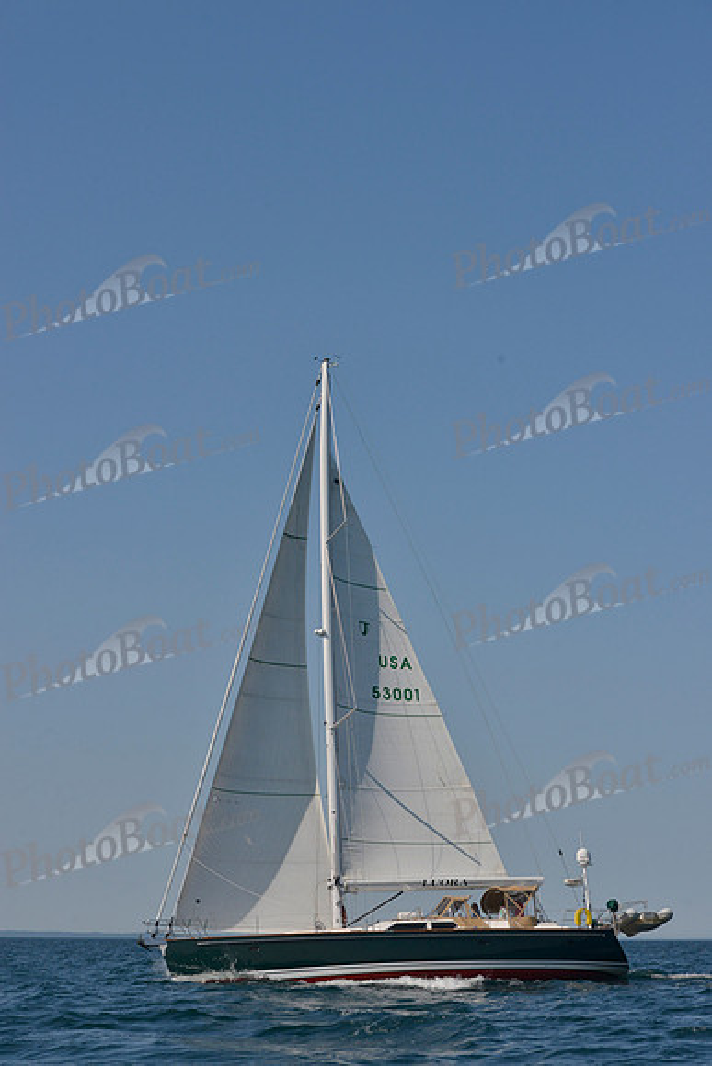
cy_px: 533
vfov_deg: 28.8
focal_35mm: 70
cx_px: 356
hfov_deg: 19.5
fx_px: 2075
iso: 400
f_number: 10
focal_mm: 70
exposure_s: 1/800
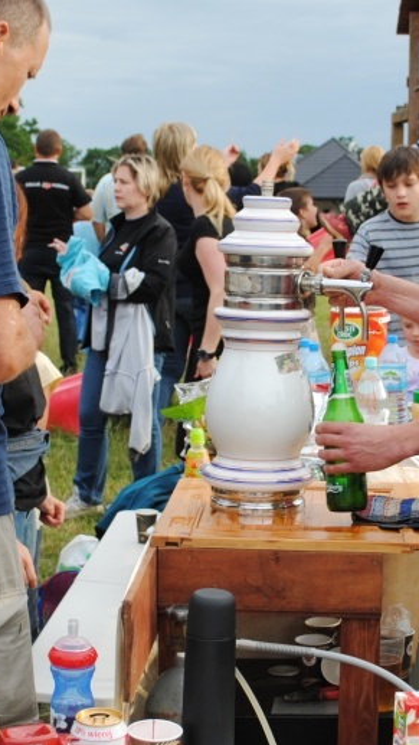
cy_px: 321
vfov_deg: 26.2
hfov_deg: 14.9
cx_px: 212
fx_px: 1599
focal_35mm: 81
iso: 110
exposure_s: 1/125
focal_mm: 26
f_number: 5.6
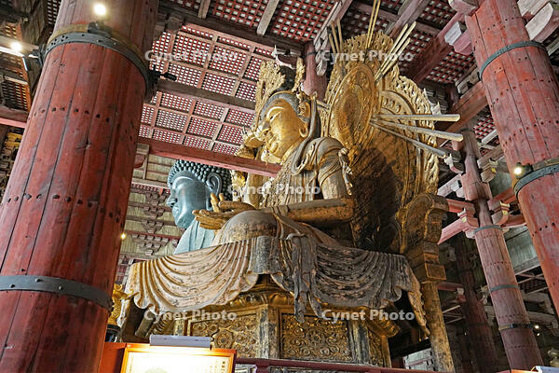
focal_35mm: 30
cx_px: 280
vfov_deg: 43.6
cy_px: 186
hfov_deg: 61.9
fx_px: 466
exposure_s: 1/40
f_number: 4
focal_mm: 30
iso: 3200
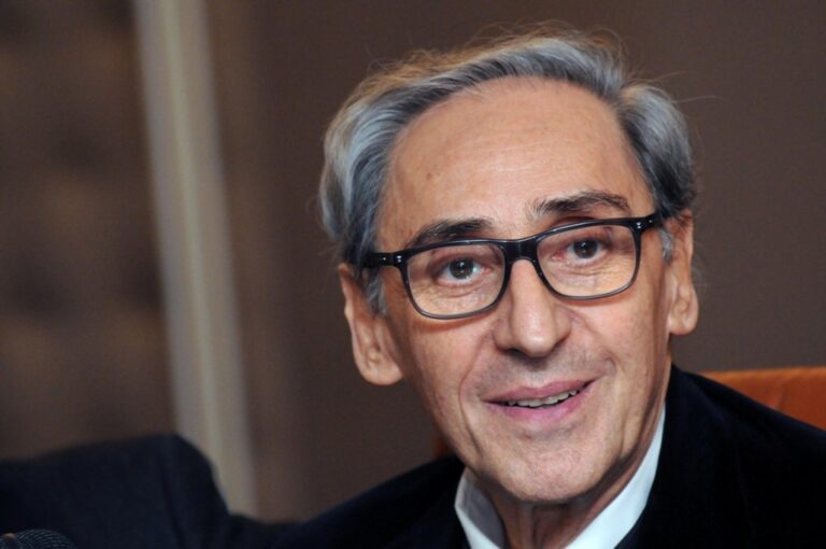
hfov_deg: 6.9
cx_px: 413
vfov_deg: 4.6
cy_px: 274
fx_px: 6875
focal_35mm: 300
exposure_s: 1/250
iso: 1600
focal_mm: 200
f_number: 4.5
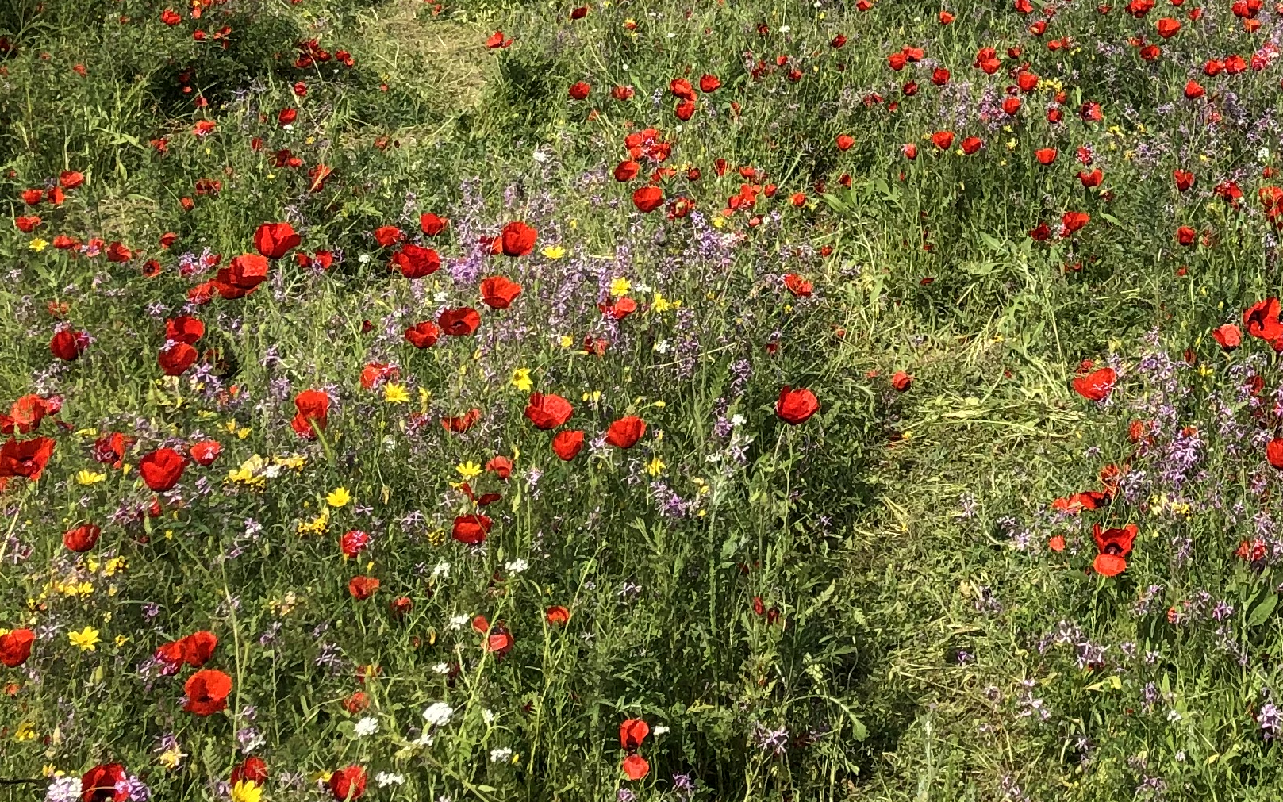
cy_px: -119
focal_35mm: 74
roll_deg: +2.4
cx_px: 1330
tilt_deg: -0.1
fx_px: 2588
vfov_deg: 17.0
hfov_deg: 26.2
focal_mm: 4
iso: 20
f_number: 1.8
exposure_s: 1/2183
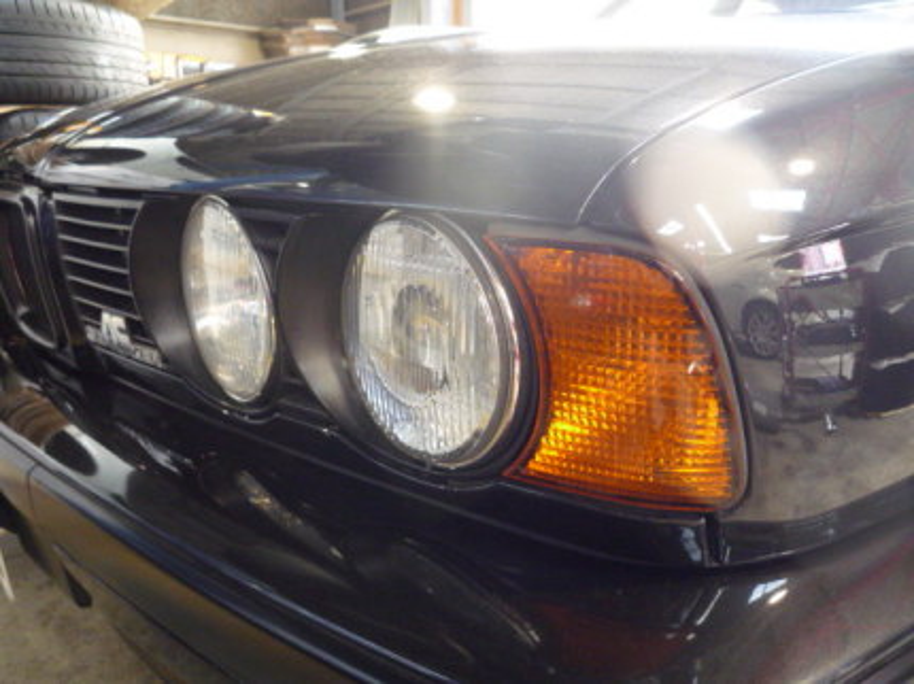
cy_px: 342
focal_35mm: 25
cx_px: 457
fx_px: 660
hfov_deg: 69.4
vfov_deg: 54.8
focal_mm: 4.4
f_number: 2.8
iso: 400
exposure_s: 1/15
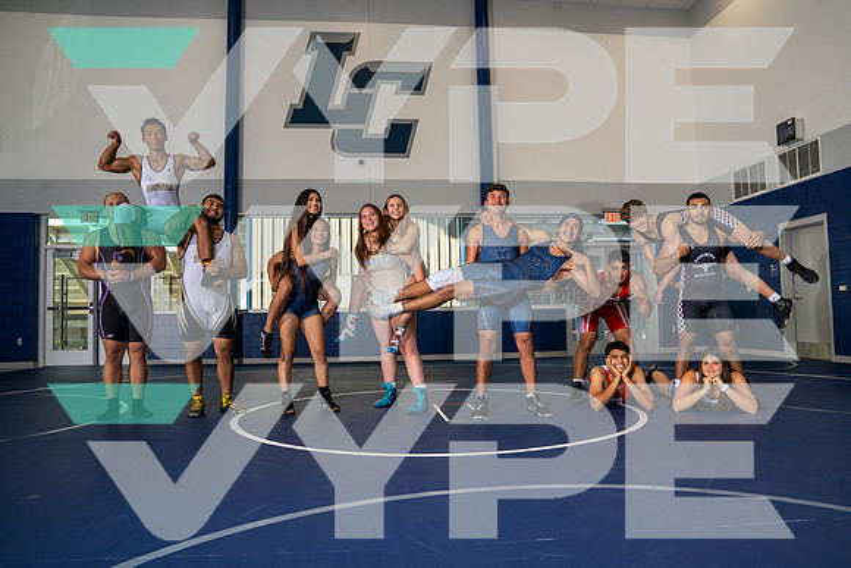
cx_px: 426
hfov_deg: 71.5
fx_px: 591
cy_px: 284
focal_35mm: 25
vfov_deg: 51.3
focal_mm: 25
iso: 320
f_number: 8
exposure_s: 1/250
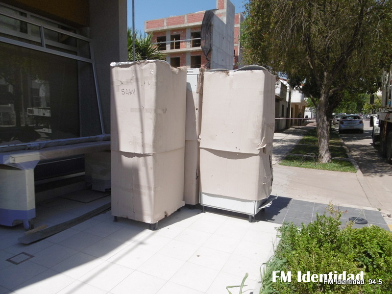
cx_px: 196
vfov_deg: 56.8
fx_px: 272
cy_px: 147
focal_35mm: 24
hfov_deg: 71.6
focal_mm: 4.3
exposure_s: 1/250
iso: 100
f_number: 7.8
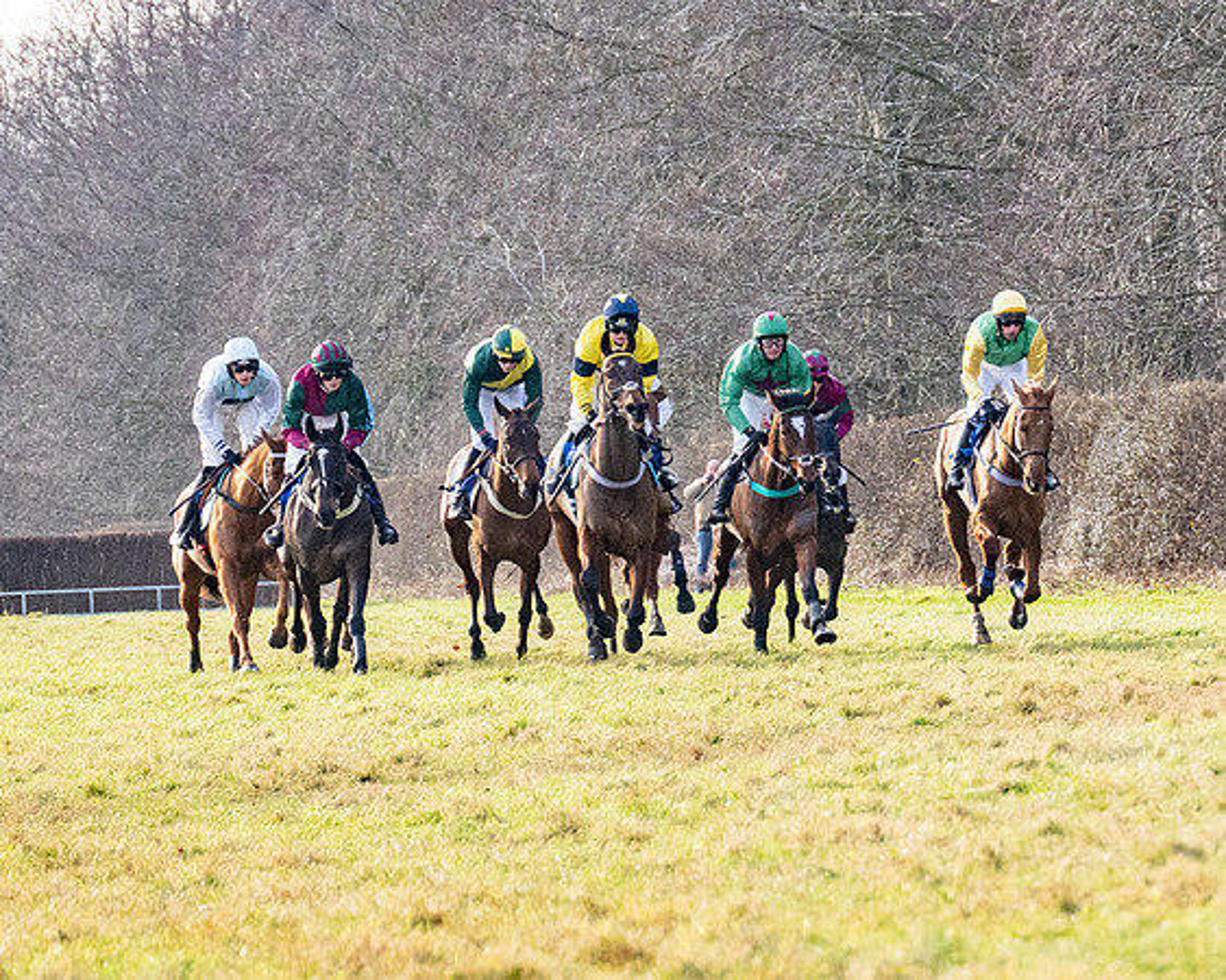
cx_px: 1055
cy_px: 433
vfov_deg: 5.4
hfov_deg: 6.8
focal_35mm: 285
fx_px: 10344
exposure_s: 1/3200
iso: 800
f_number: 4
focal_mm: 102
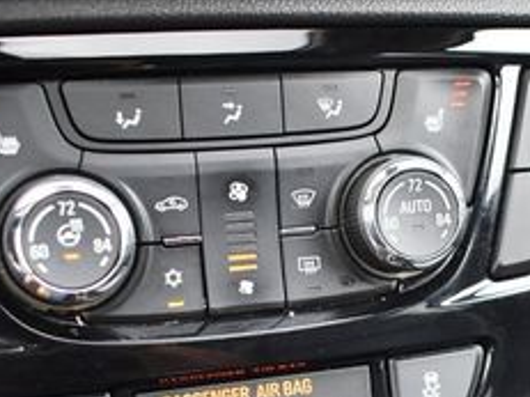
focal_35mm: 80
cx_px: 477
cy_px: 355
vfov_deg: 18.1
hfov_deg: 23.8
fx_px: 1224
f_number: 3.5
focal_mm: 20
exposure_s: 1/200
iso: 800
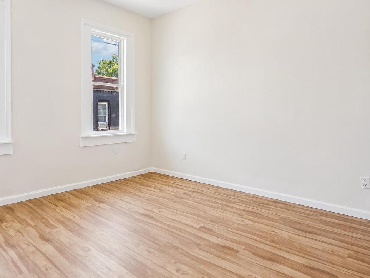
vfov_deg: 58.6
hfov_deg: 73.0
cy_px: 120
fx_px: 246
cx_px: 146
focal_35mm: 23
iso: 400
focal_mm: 16
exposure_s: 1/50
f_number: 8
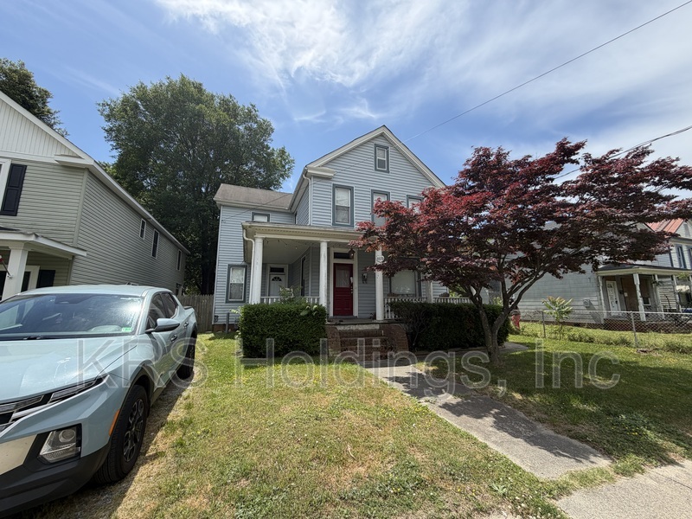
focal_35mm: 14
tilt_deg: +10.2
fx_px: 280
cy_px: 260
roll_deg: +0.7
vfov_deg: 85.7
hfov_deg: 102.1
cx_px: 346
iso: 25
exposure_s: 1/942
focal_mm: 2.22
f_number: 2.2
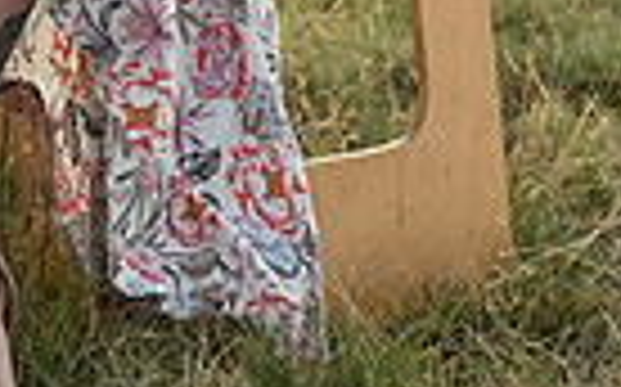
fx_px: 3636
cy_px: -554
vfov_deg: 5.8
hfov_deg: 9.7
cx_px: 61
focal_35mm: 215
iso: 1250
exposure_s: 1/200
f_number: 4
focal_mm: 50
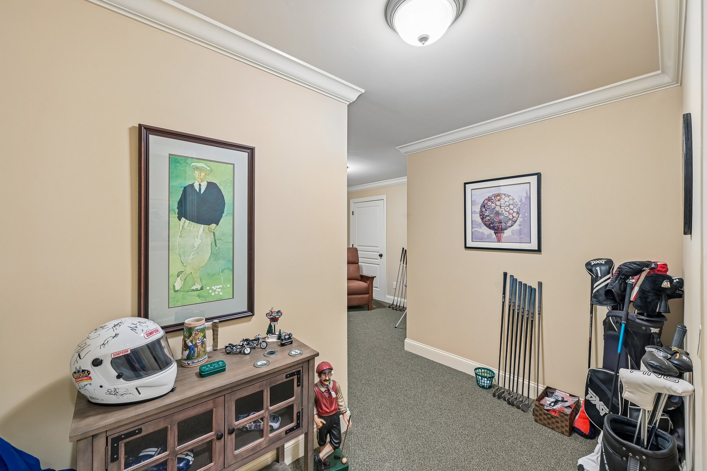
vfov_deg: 81.2
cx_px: 354
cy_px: 236
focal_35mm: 14
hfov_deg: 104.3
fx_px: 275
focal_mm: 14
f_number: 8
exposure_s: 1/2.5
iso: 400
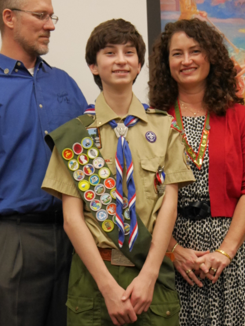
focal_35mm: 121
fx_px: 1141
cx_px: 114
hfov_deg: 12.3
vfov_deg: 16.3
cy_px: 173
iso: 2000
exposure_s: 1/80
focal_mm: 40
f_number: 4.7
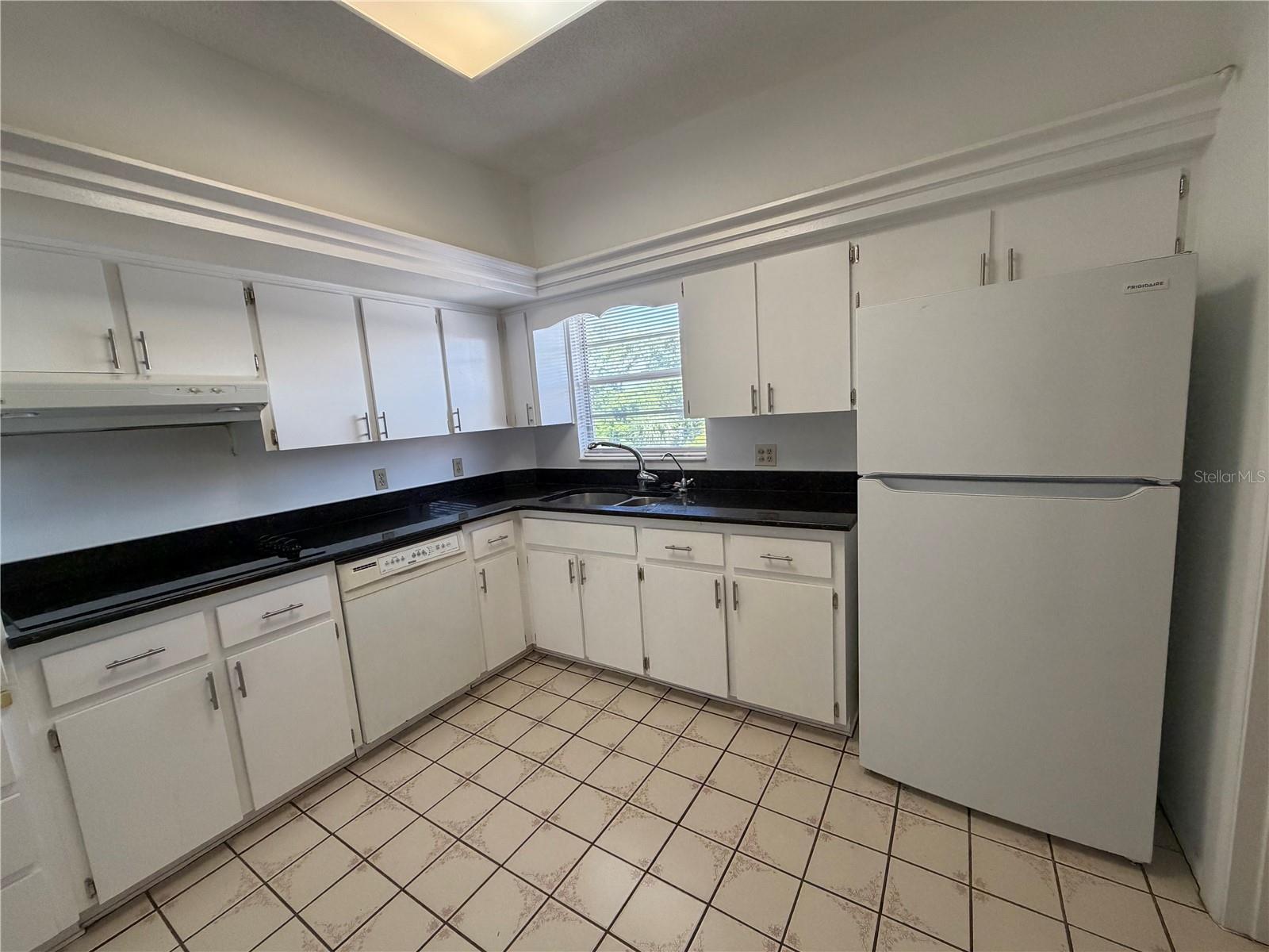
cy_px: 476
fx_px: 513
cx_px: 634
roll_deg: +4.5
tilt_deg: -7.7
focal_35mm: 14
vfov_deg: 85.7
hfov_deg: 102.1
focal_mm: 2.22
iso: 320
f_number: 2.2
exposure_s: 1/120
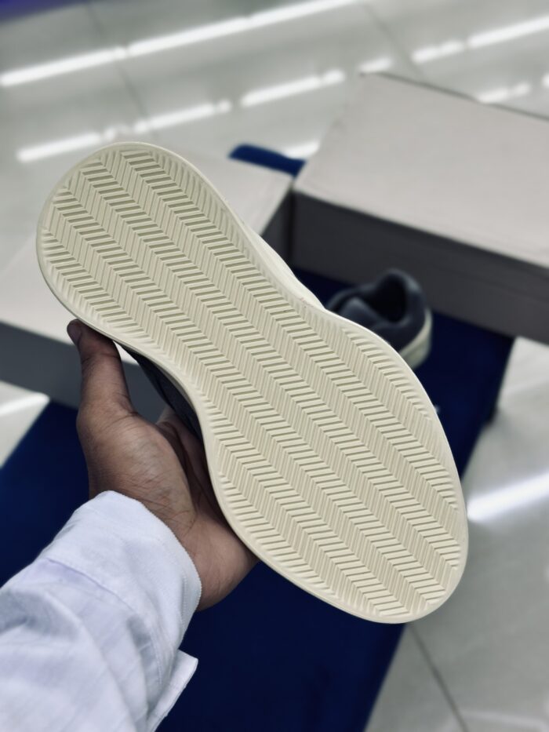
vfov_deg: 39.7
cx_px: 274
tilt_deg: -50.8
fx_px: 1015
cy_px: 366
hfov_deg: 30.3
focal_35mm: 48
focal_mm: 6.86
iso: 64
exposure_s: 1/129
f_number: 1.78
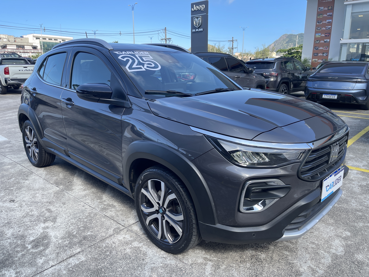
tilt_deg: -14.7
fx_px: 266
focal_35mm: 25
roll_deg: -0.1
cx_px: 184
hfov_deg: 69.4
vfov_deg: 54.9
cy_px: 138
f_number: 1.6
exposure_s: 1/717
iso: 32
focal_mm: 5.1
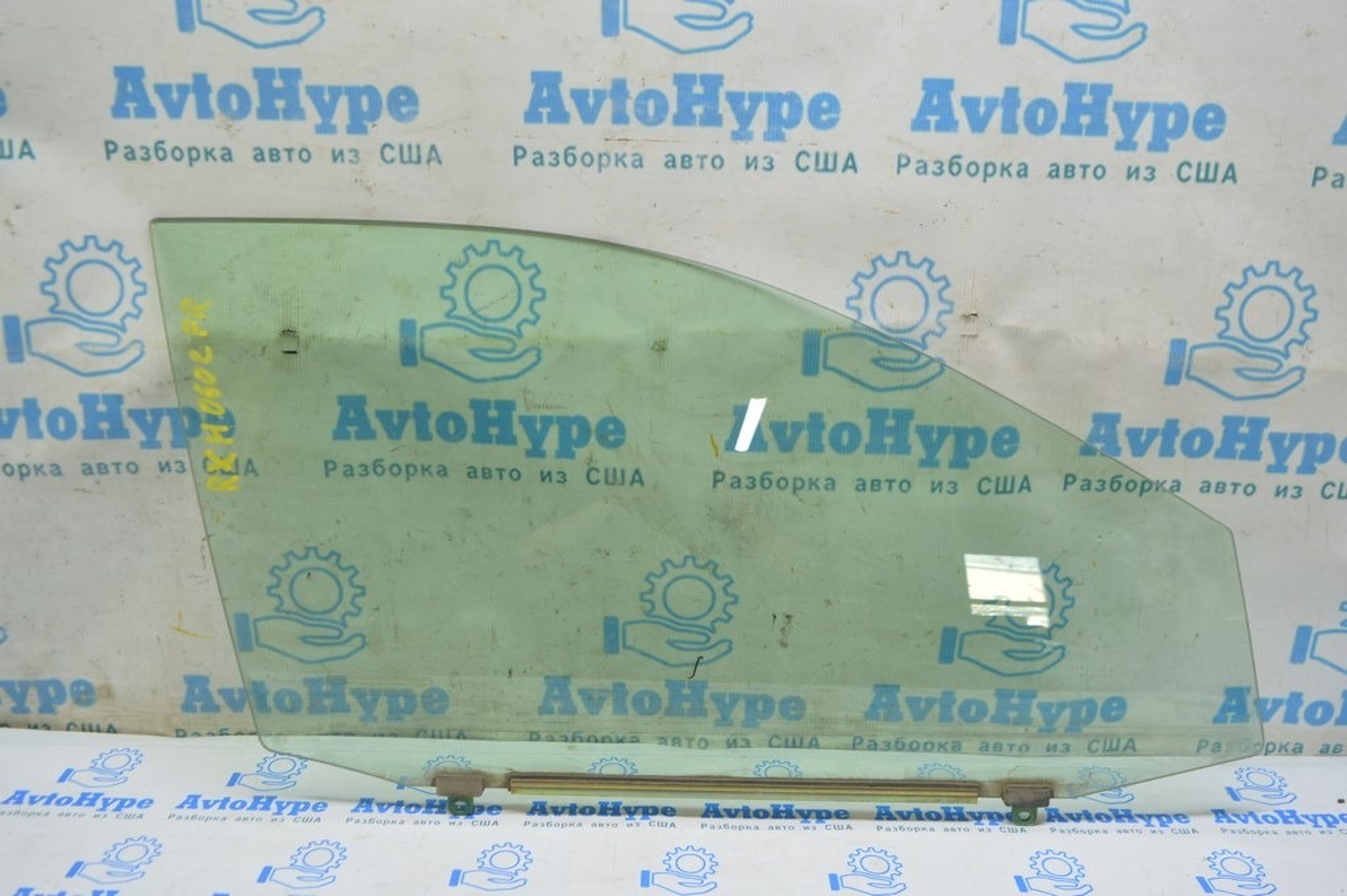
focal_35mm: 32
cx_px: 674
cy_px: 448
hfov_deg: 59.5
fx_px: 1178
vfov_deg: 41.6
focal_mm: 21
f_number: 5.6
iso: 400
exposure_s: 1/20
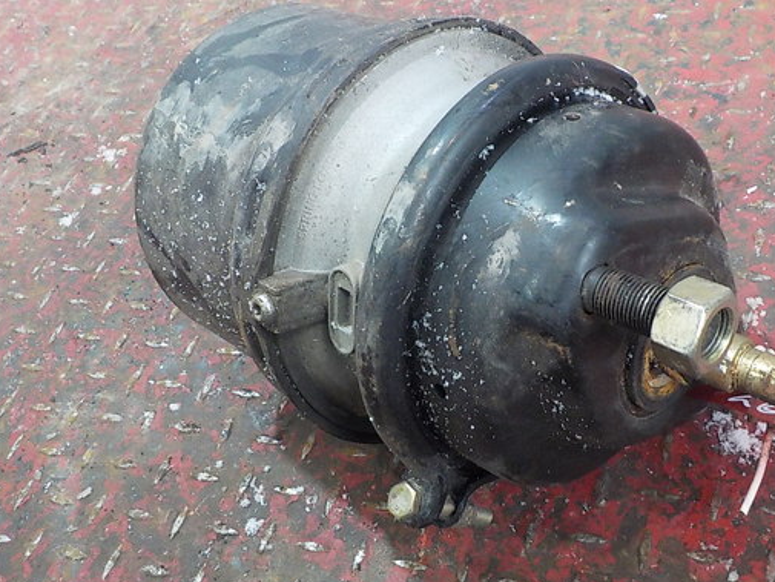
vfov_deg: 37.7
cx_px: 473
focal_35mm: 38
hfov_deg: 48.6
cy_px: 283
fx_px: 851
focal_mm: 4.1
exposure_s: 1/25
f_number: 3.3
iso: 400
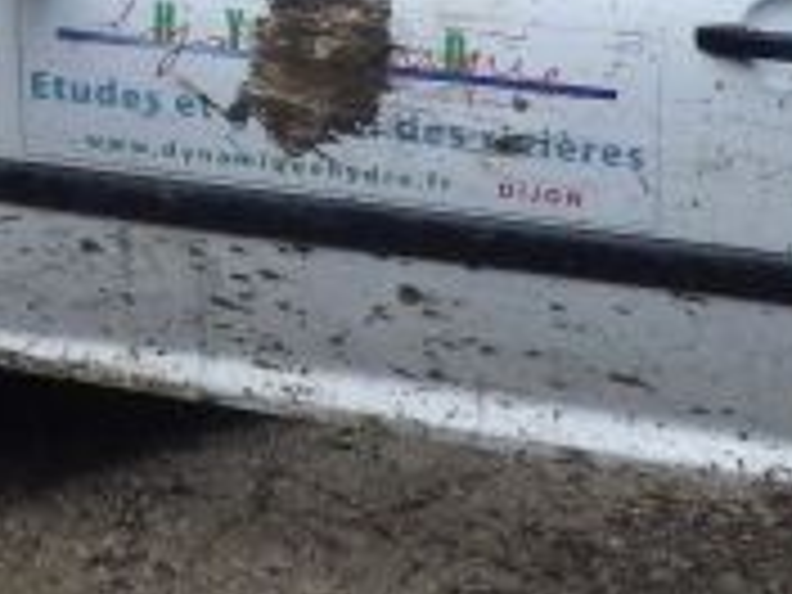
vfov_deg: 11.2
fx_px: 2906
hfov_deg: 15.5
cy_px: -279
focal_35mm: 127
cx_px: 279
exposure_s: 1/45
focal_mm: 5
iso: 1000
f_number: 3.5
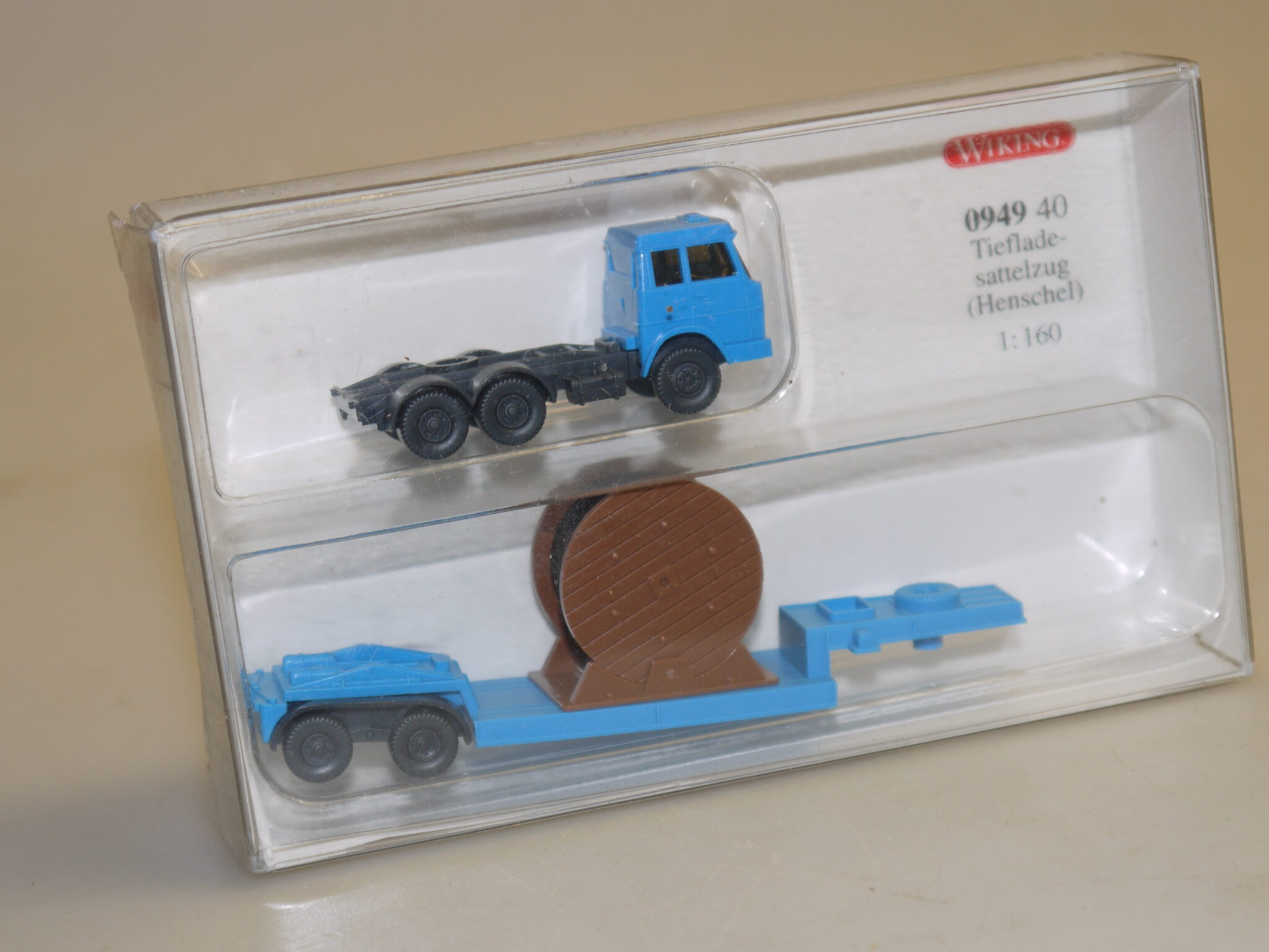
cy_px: 476
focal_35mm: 93
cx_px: 634
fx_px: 3409
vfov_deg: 15.9
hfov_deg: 21.1
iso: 100
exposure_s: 1/40
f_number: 5.2
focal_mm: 33
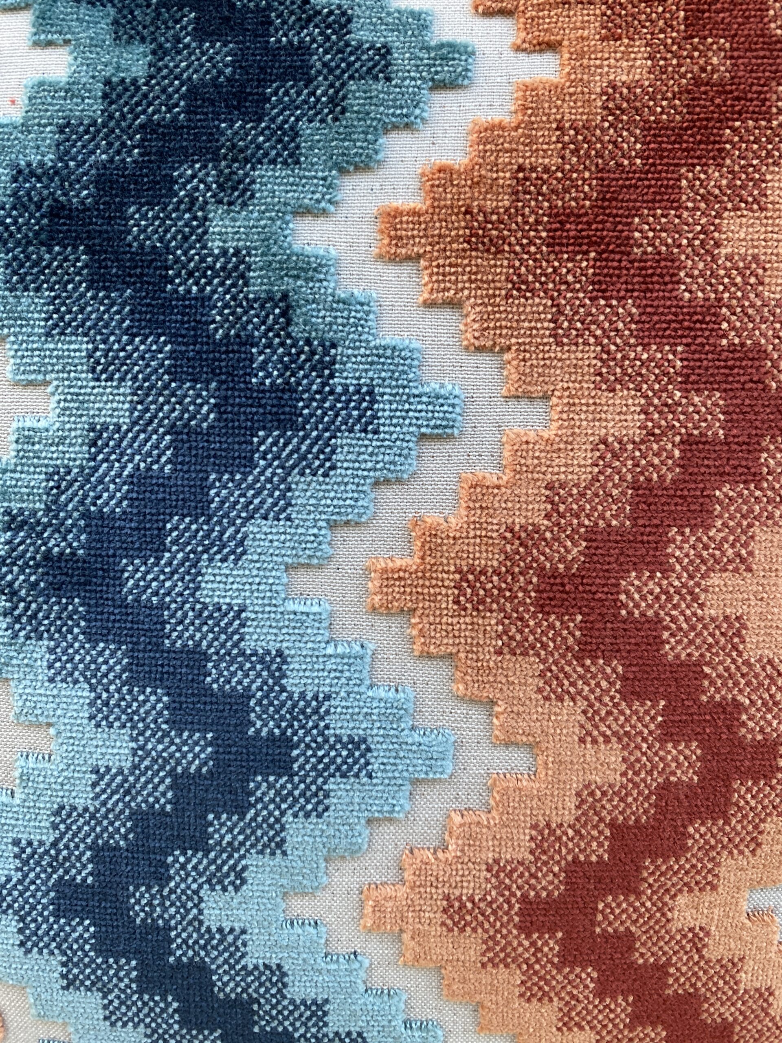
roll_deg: +0.7
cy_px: 522
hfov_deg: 53.1
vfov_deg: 67.3
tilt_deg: -26.5
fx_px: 783
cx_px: 391
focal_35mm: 26
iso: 125
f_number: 1.8
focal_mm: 4.25
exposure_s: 1/121
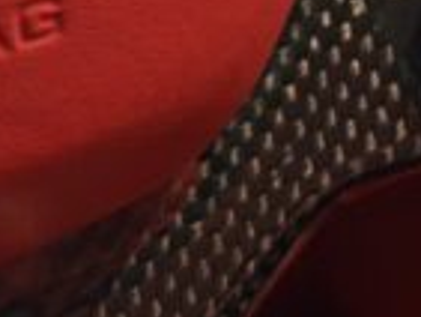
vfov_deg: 5.6
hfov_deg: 7.5
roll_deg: +1.2
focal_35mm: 262
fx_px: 3189
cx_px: 493
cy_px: -257
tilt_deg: -20.2
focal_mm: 6.76
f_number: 1.78
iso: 640
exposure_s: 1/18
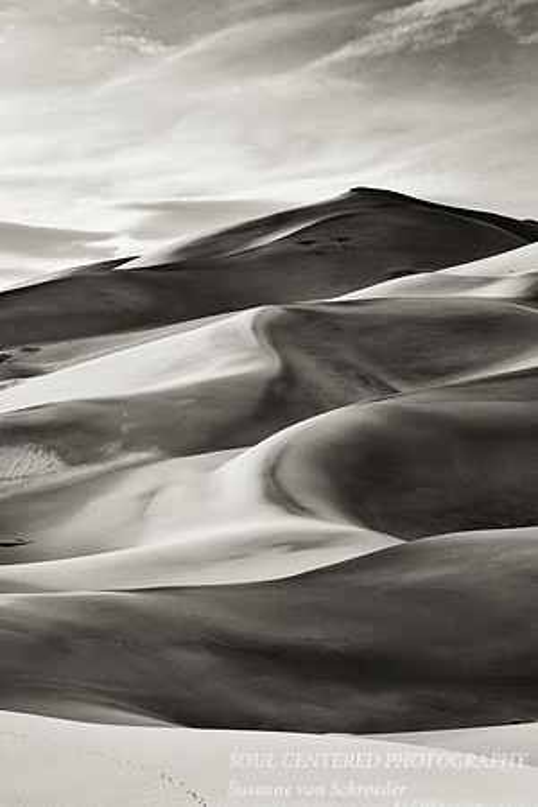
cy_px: 404
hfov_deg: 15.2
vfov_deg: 22.6
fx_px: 2017
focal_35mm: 90
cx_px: 269
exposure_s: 1/45
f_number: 16
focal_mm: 60
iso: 200
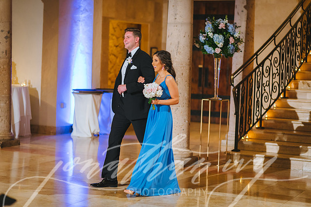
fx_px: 734
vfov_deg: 16.1
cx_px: 156
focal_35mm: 85
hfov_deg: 23.9
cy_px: 104
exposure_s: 1/160
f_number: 2
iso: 1600
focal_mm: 85
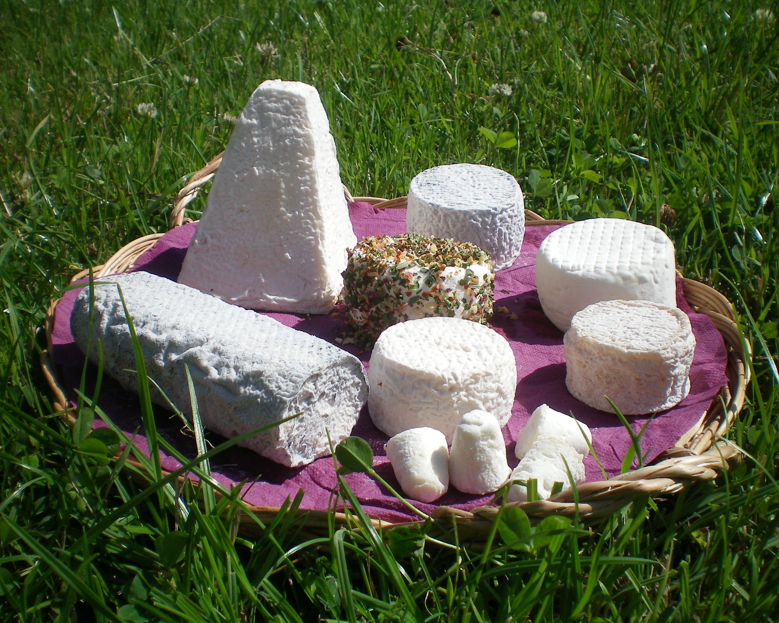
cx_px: 391
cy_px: 311
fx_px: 922
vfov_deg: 37.3
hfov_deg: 45.8
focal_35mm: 40
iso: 64
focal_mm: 6.3
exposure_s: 1/800
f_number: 4.6
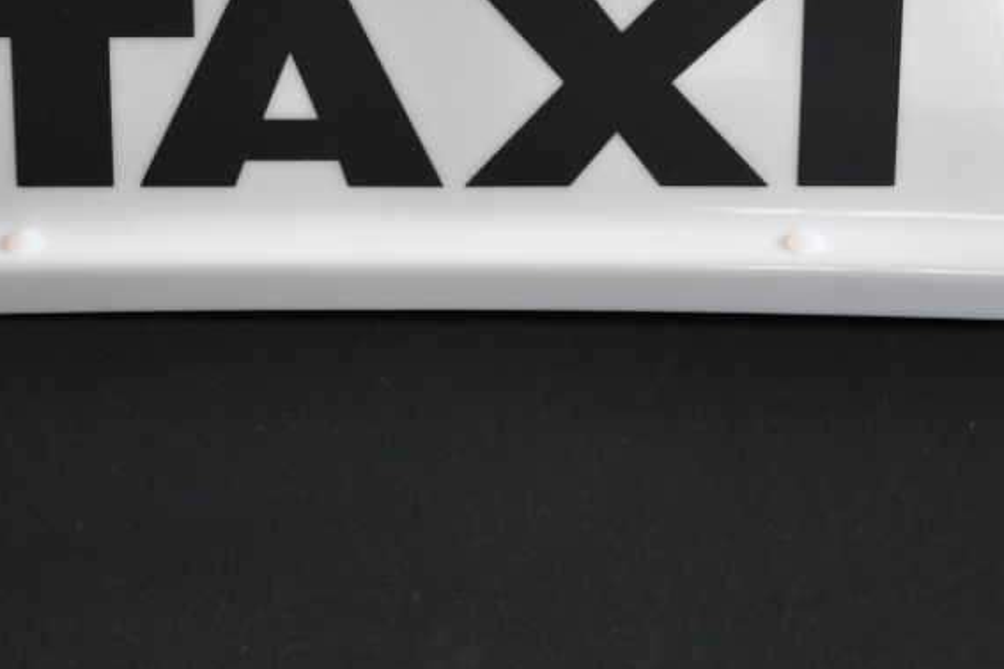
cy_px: 115
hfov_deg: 22.1
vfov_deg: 14.8
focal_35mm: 92
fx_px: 2566
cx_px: 409
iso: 800
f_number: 4.2
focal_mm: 34
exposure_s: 1/50
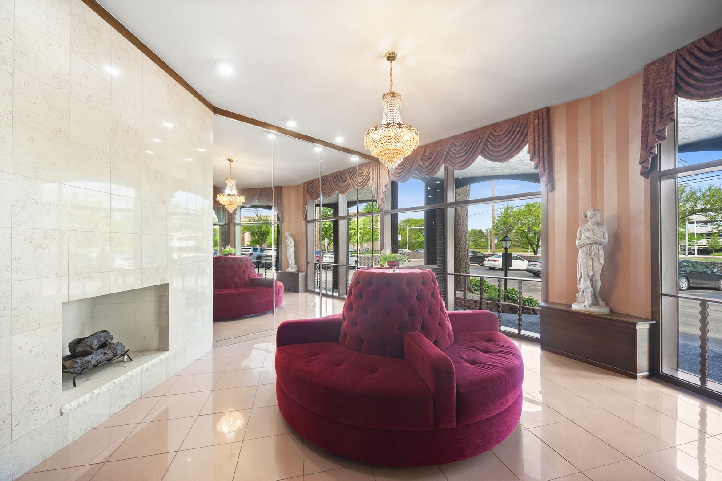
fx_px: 281
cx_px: 361
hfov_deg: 104.3
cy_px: 240
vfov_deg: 81.1
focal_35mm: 14
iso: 400
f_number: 8
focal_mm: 14
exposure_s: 1/5
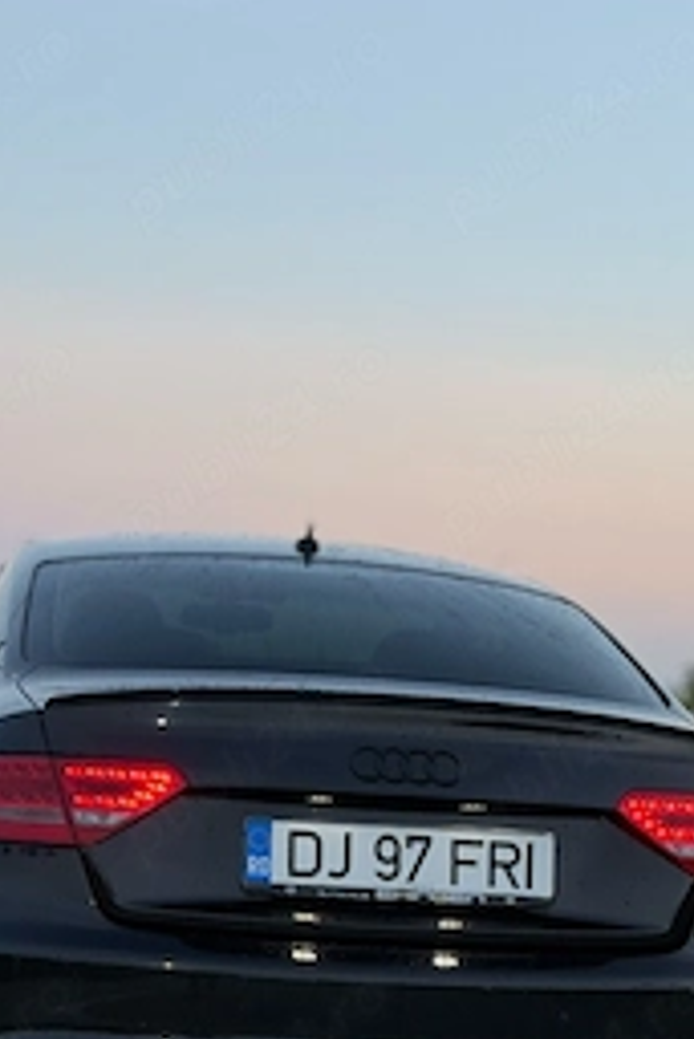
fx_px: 2252
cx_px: 337
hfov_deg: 17.5
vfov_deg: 25.6
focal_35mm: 78
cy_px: 808
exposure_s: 1/50
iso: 100
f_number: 1.78
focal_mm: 6.76
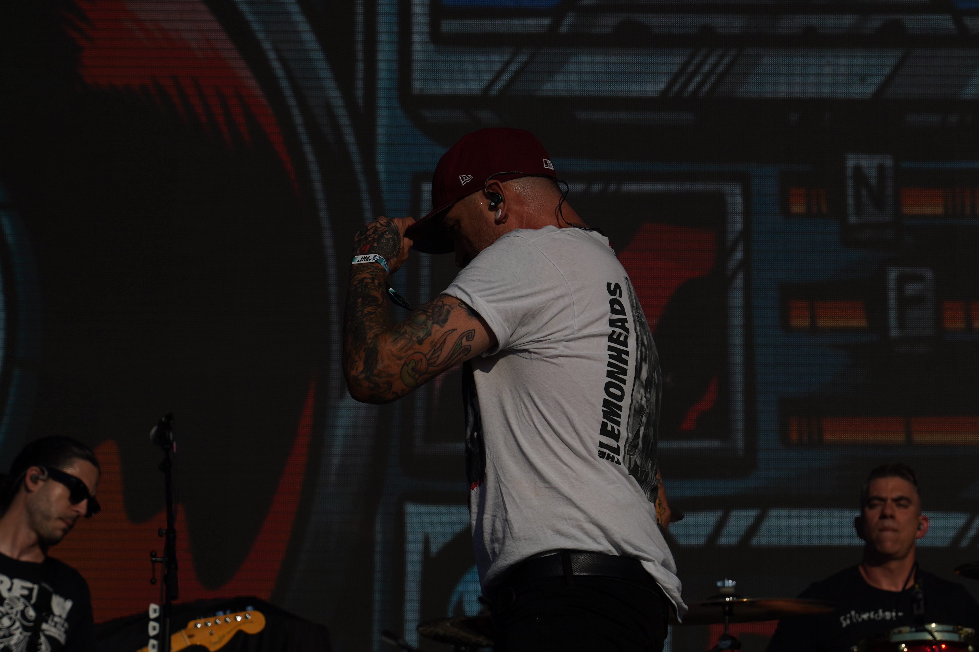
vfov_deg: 9.4
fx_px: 3970
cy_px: 291
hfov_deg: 14.0
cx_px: 645
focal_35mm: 146
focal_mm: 105
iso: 100
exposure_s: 1/2000
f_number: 8
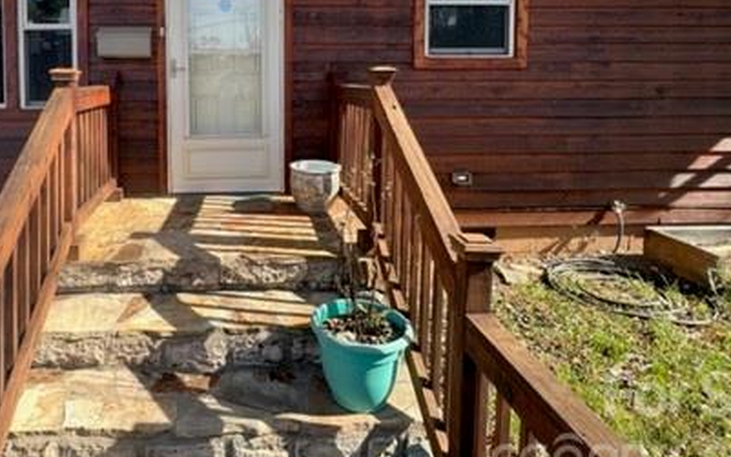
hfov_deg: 77.3
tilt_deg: -2.7
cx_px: 250
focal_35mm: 22
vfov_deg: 52.1
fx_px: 438
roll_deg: -0.2
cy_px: 100
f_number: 1.8
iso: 32
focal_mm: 1.57
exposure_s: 1/306
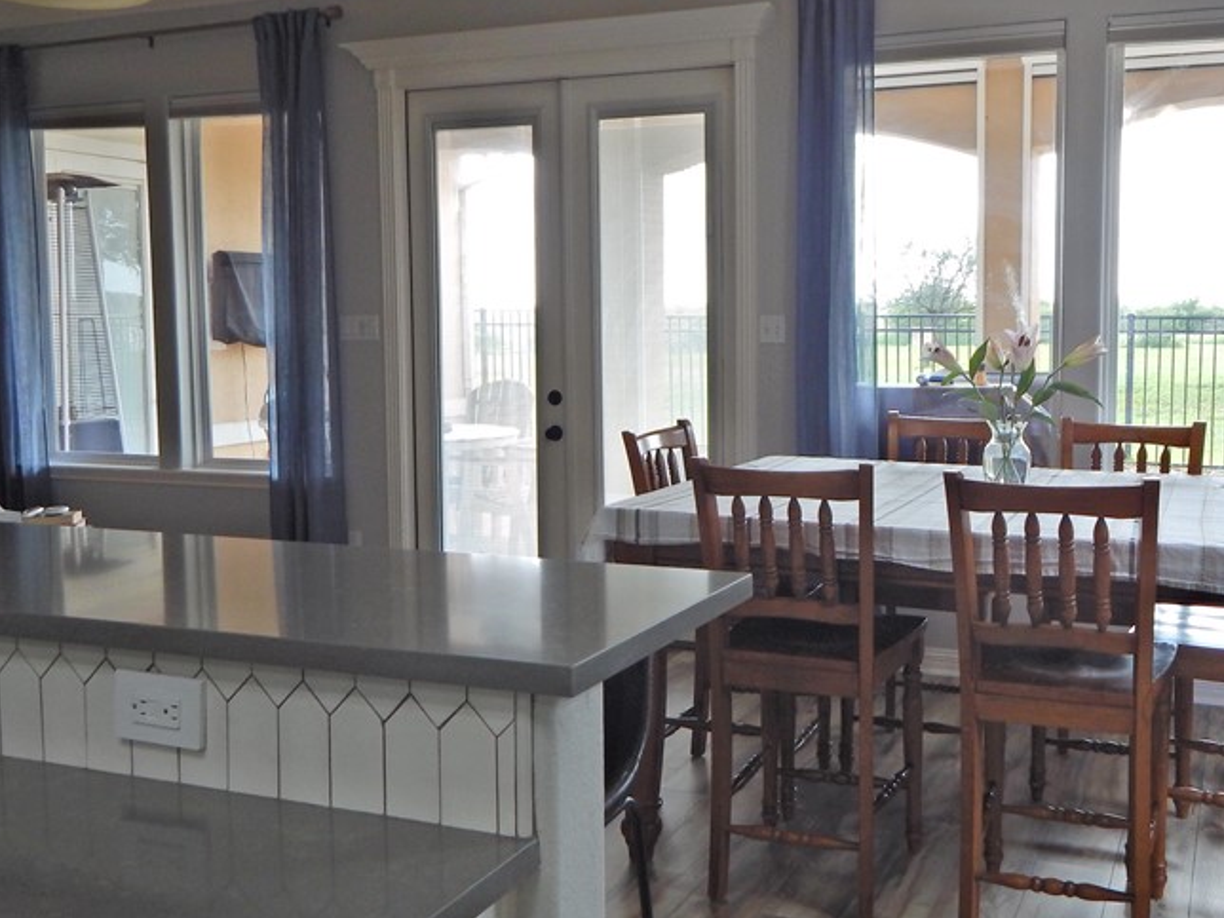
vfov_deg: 40.6
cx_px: 760
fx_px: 1238
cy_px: 405
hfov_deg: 52.1
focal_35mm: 35
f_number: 3
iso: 125
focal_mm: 4
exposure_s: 1/100
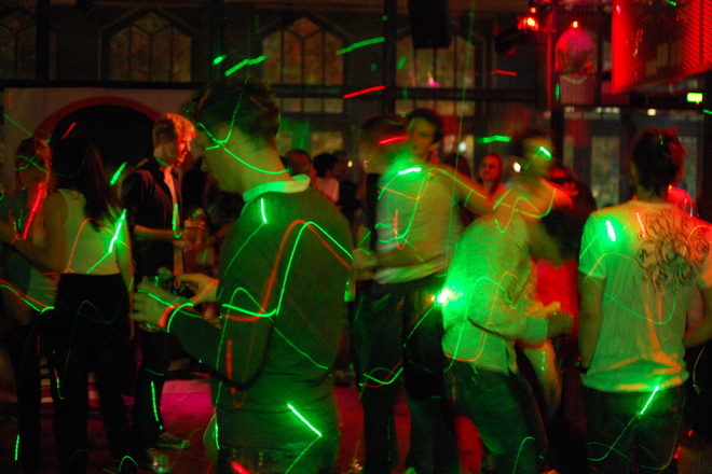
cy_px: 237
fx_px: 1038
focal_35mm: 52
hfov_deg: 37.9
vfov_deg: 25.8
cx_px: 356
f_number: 1.8
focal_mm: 35
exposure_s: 1/5
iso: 1600
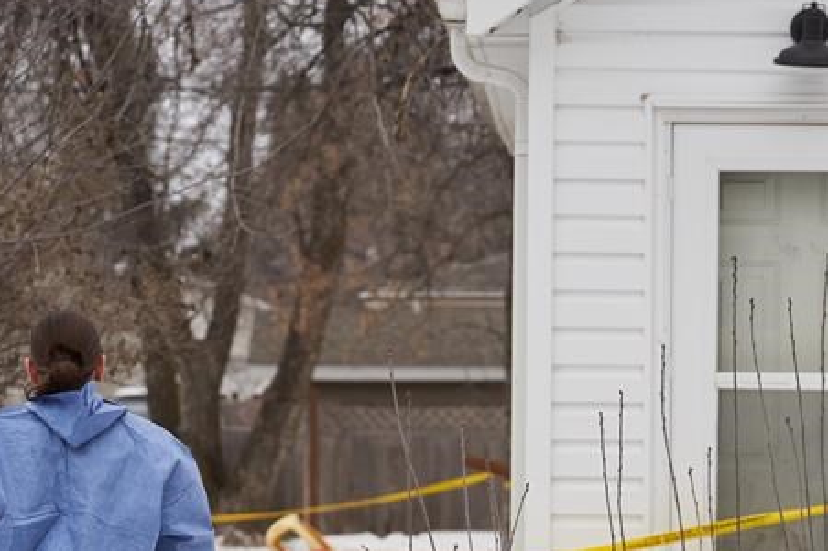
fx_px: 4483
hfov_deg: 10.6
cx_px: 398
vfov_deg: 7.0
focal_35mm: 195
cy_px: 482
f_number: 4.5
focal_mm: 86
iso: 1600
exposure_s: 1/3200
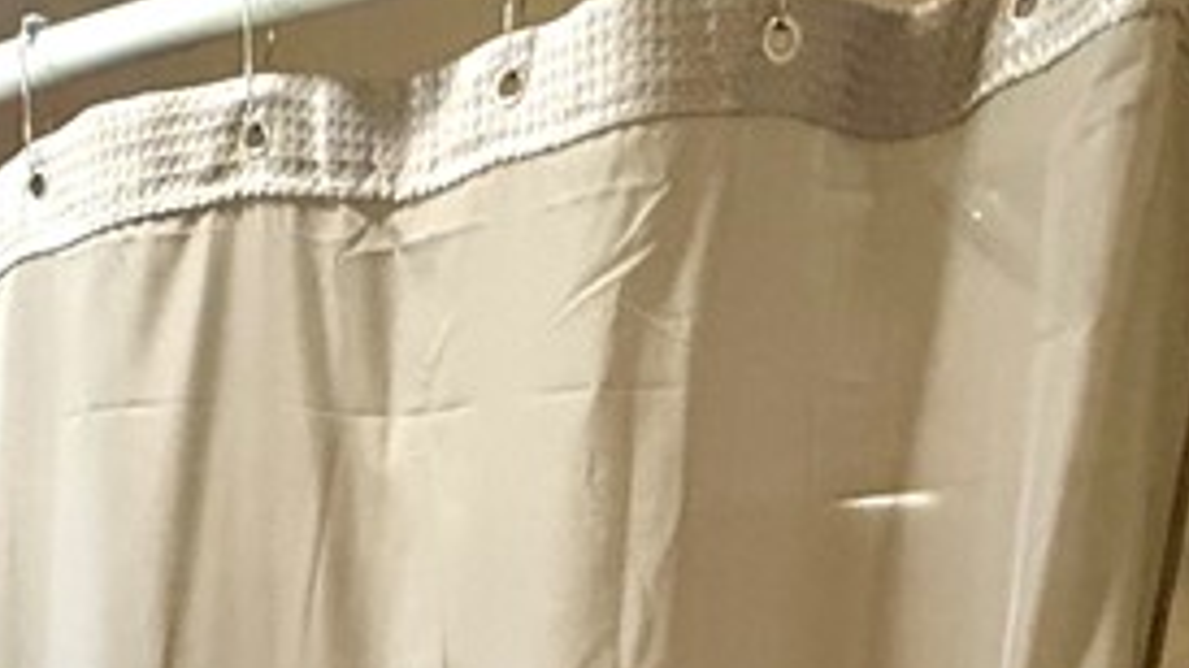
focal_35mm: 57
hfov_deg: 34.9
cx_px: 165
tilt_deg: -18.2
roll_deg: -0.3
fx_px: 1797
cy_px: 1631
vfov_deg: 14.0
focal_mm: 2.22
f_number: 2.2
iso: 500
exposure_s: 1/60
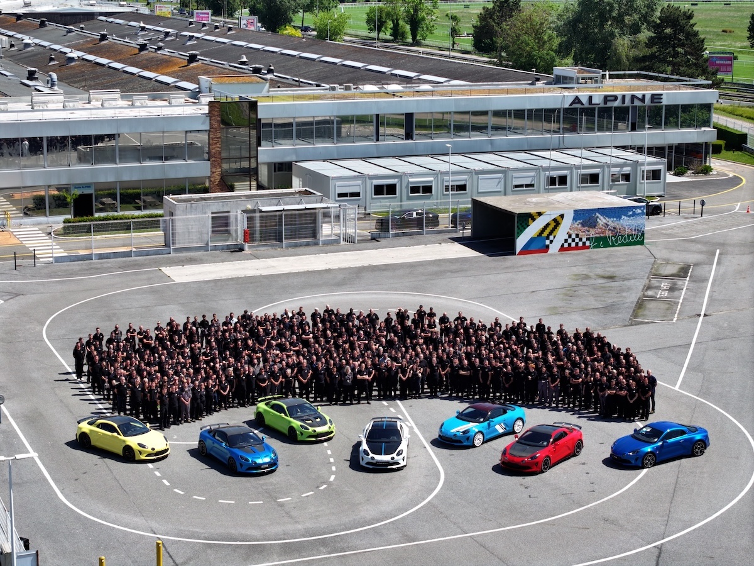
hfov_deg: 27.8
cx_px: 377
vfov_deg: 21.0
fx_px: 1525
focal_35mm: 70
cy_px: 283
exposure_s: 1/1250
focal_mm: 19.35
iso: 100
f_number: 2.8
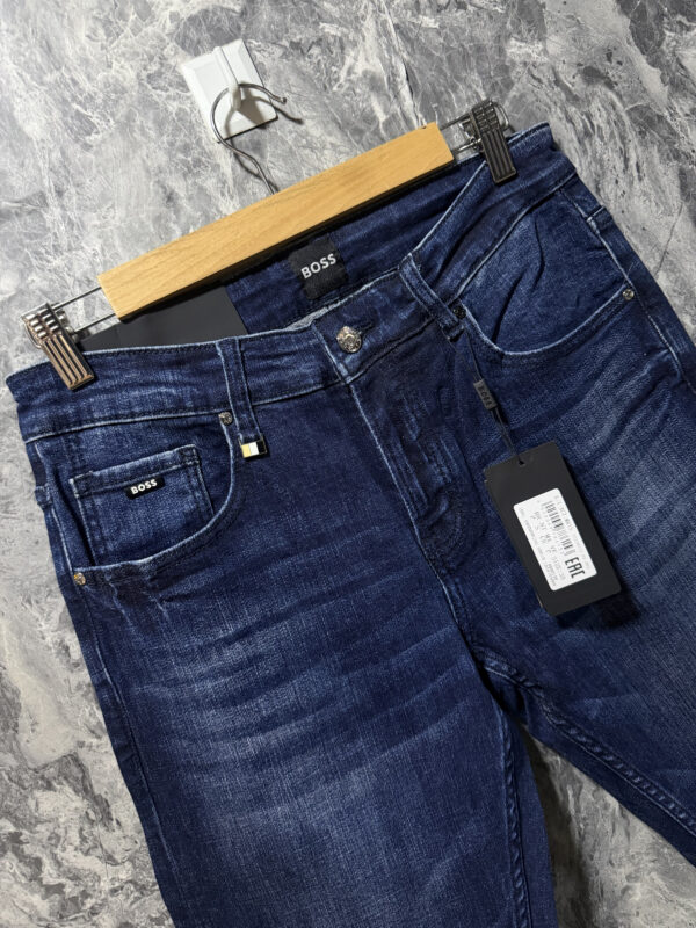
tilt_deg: -7.3
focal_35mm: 24
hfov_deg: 56.8
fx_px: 643
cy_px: 464
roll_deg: +24.5
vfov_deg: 71.6
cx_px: 348
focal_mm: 6.76
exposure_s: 1/60
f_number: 1.78
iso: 500
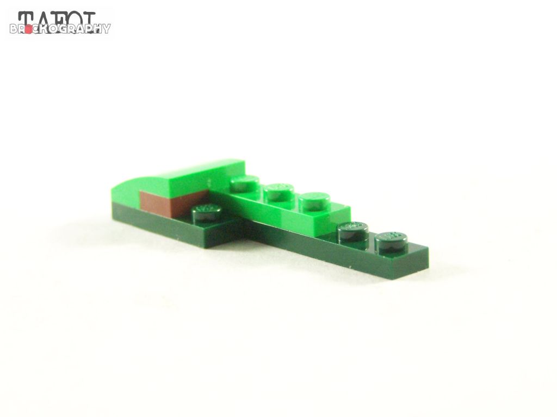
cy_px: 208
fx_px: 1690
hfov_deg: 18.7
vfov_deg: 14.1
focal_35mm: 105
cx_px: 278
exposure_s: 1/60
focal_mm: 17.5
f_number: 3.2
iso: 400
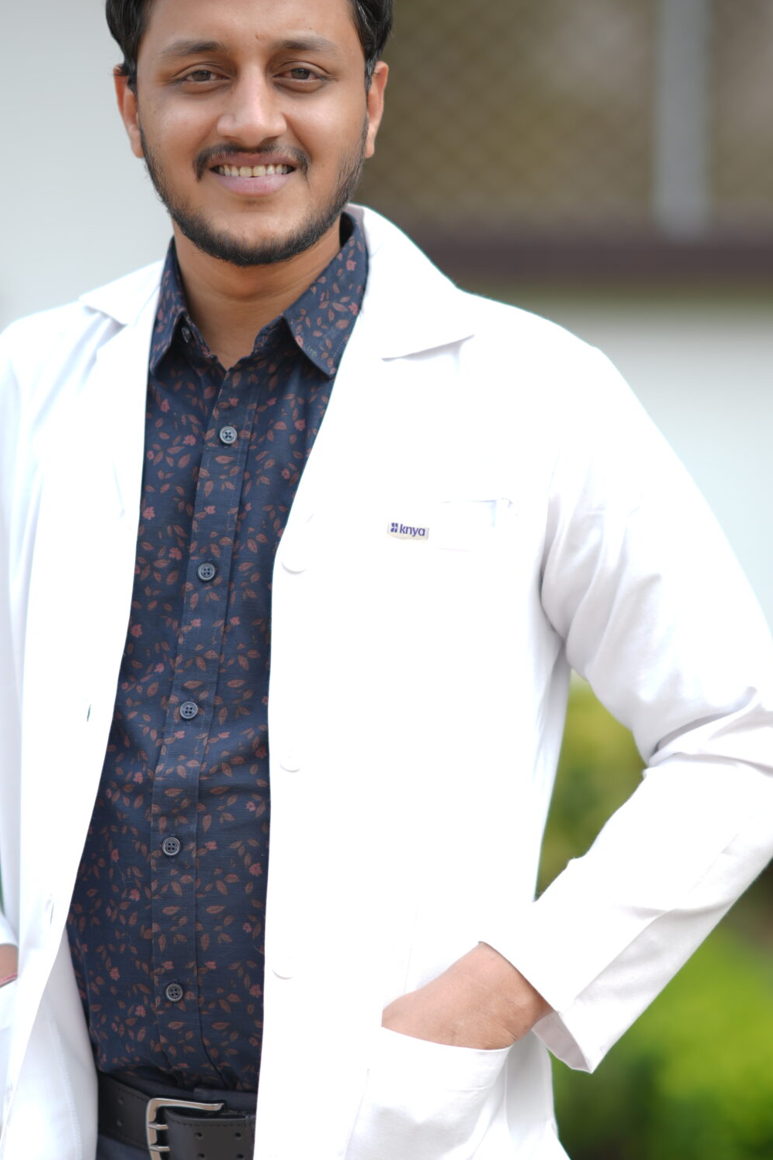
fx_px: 4669
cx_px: 352
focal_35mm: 145
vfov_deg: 14.1
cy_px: 672
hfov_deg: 9.5
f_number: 1.4
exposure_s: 1/800
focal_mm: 85
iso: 64
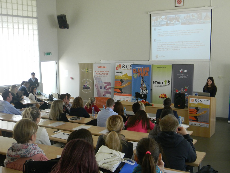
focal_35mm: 41
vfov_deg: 35.1
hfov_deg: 45.8
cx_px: 115
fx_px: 272
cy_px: 86
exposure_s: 1/30
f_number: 3.8
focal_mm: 7.3
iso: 225
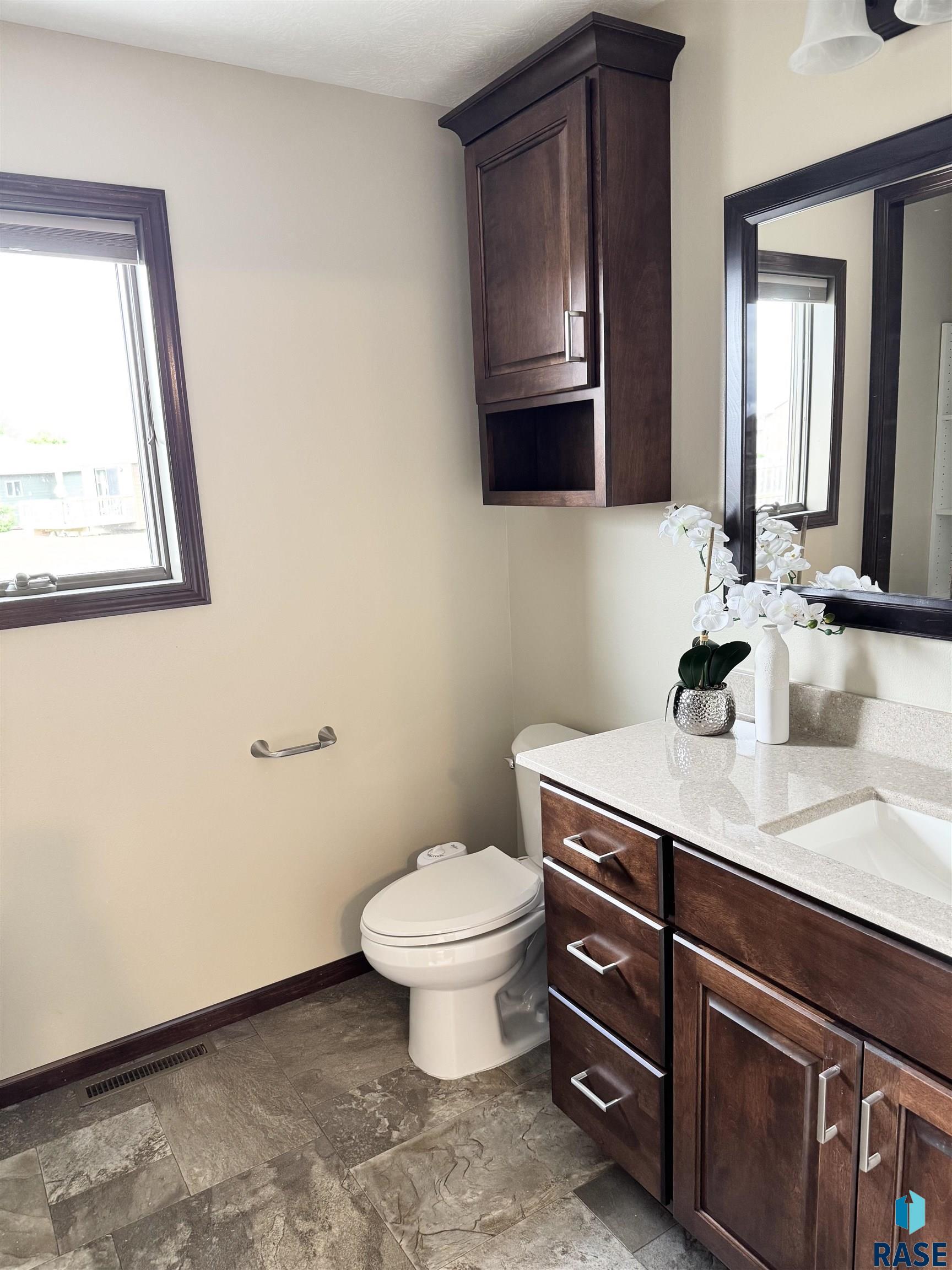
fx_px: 880
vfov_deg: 71.6
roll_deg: +3.5
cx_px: 476
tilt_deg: -10.9
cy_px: 635
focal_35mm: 24
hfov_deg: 56.8
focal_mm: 6.76
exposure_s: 1/60
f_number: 1.78
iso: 250
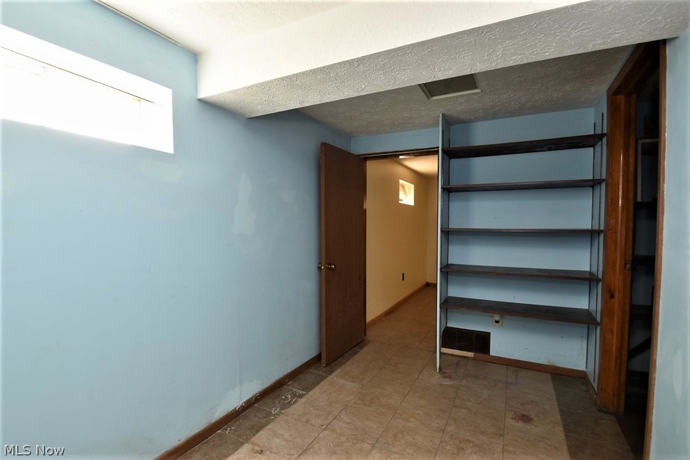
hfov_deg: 95.0
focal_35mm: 16
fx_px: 316
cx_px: 345
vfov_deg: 72.0
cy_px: 230
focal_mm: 11
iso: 200
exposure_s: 1/15
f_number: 7.1
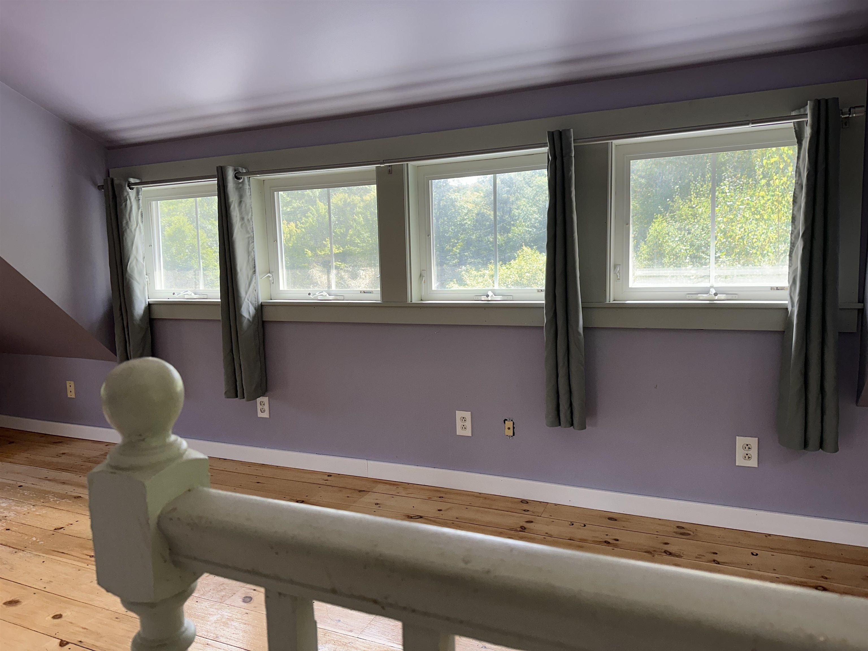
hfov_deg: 71.6
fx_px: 602
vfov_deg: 56.8
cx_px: 434
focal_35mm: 24
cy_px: 326
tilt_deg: -5.5
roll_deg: +2.2
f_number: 1.78
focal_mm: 6.86
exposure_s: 1/181
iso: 64
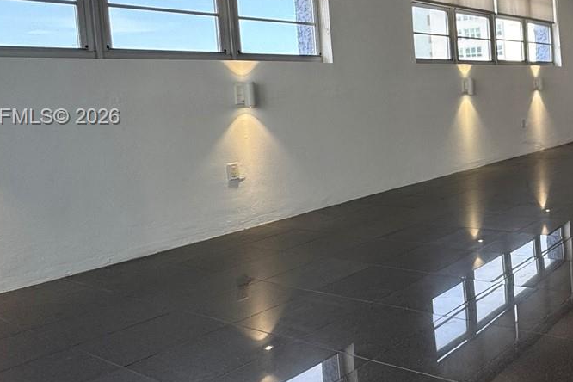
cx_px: 540
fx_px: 557
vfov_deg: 37.3
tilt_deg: -3.6
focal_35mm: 35
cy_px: 118
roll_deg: +3.9
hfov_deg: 47.5
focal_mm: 2.22
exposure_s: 1/120
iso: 80
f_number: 2.2
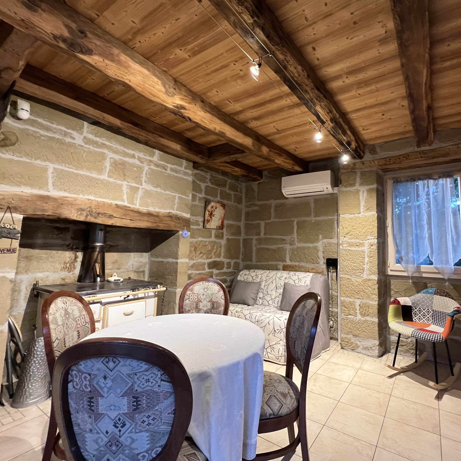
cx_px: 269
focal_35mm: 16
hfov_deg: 86.7
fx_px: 241
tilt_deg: +5.8
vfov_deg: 87.4
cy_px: 223
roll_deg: -1.4
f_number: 1.8
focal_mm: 1.57
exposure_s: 1/50
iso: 500
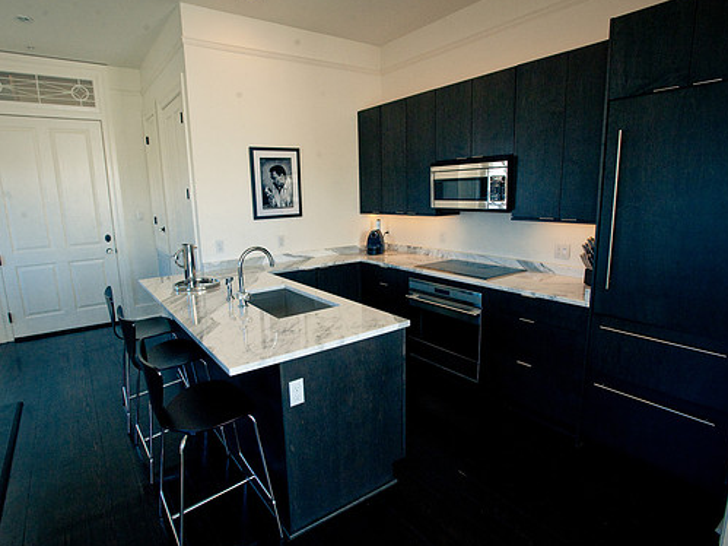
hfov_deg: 84.6
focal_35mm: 19
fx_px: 399
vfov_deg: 68.7
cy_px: 273
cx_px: 341
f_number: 8
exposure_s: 1/160
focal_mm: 17
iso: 1600
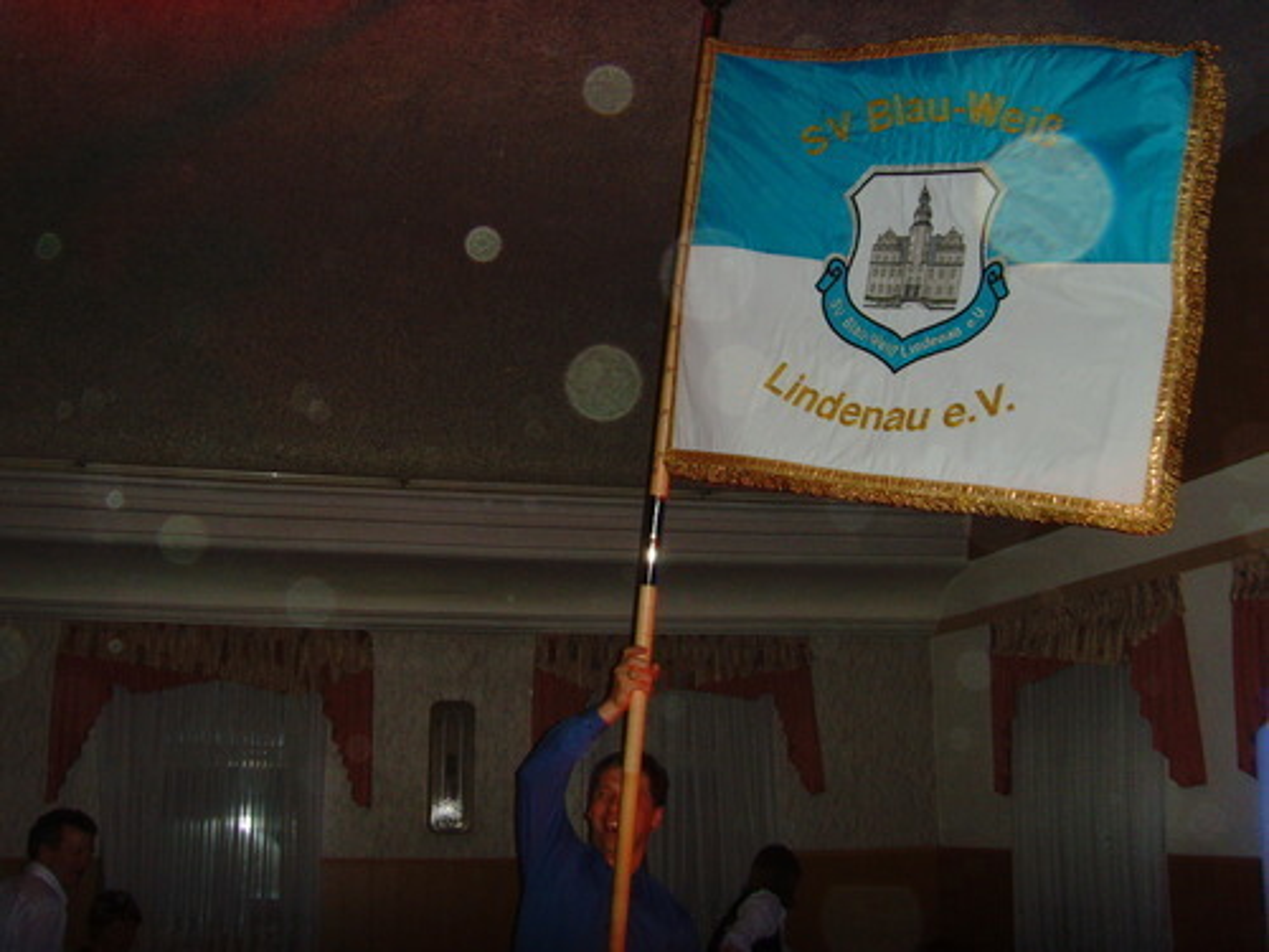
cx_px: 634
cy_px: 476
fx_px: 1430
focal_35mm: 39
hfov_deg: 47.9
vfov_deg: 36.8
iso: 200
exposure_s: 1/45
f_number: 3.5
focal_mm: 6.6
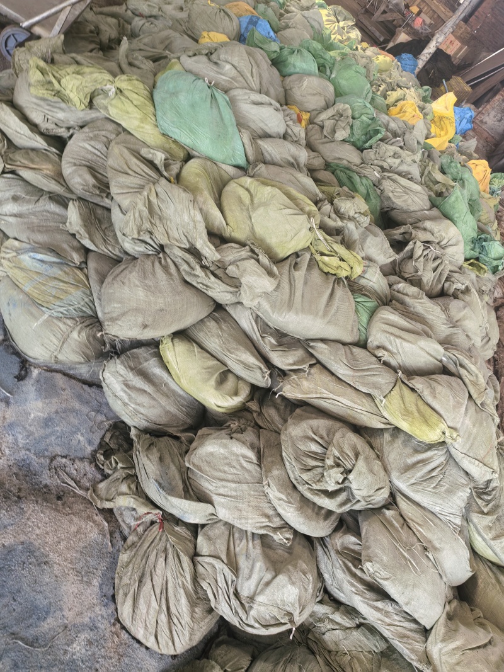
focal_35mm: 27
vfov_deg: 65.3
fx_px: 524
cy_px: 336
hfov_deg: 51.3
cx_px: 252
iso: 80
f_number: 1.9
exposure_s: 1/50
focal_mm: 5.52
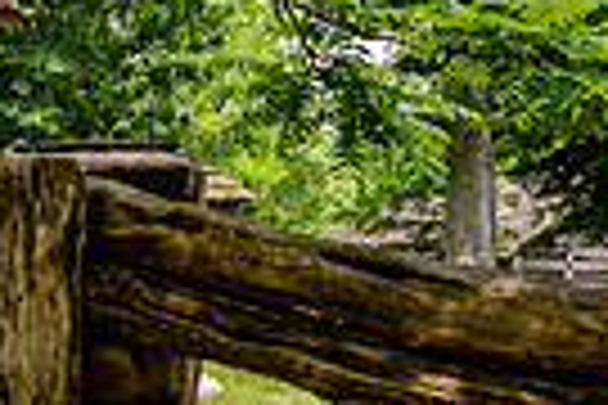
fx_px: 1739
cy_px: 236
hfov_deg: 18.0
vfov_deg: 13.3
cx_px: -257
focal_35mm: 103
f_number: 5
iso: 100
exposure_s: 1/200
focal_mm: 24
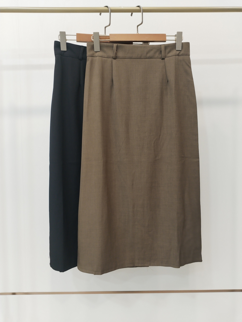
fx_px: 270
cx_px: 121
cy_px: 161
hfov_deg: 48.2
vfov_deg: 61.7
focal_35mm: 29
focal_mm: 4.75
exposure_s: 1/40
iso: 398
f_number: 1.8
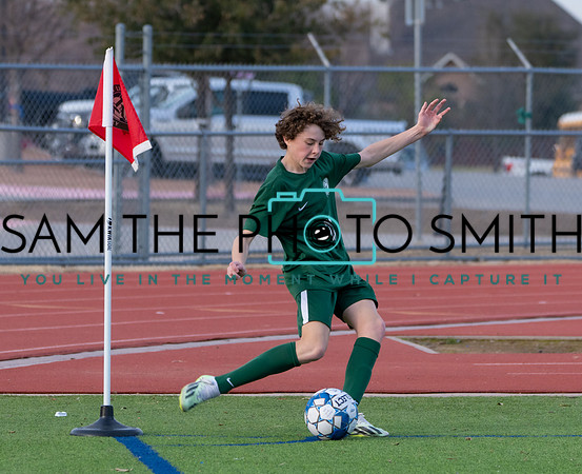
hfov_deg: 5.9
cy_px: 245
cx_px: 292
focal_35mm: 327
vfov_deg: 4.8
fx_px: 5672
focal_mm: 187
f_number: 5.6
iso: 640
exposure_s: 1/1250
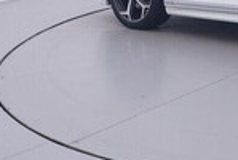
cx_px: 339
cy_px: -76
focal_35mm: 83
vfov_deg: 15.4
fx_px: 549
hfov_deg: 21.3
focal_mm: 15
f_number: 5
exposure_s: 1/80
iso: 200
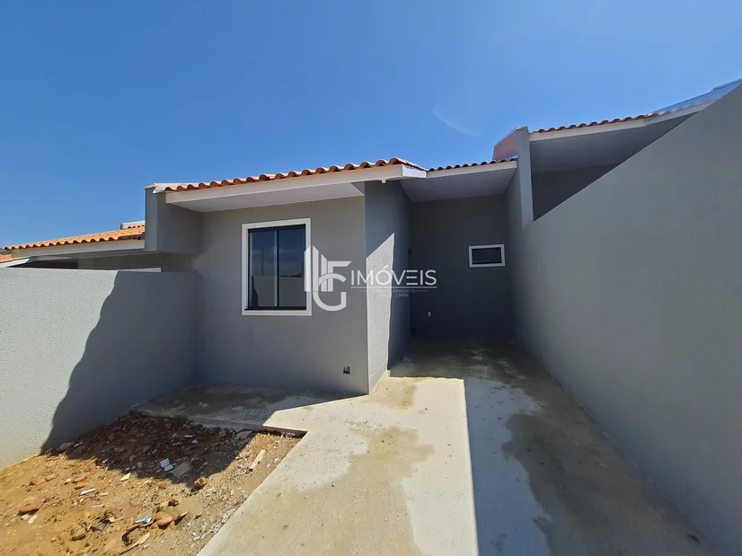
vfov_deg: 89.9
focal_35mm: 13
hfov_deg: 106.2
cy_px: 278
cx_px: 371
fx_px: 279
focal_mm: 1.74
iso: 50
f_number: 2.2
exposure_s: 1/1236
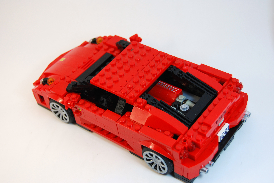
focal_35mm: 60
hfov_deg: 33.4
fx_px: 457
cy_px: 92
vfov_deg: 22.7
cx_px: 137
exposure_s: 1/100
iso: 200
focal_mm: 40
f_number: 5
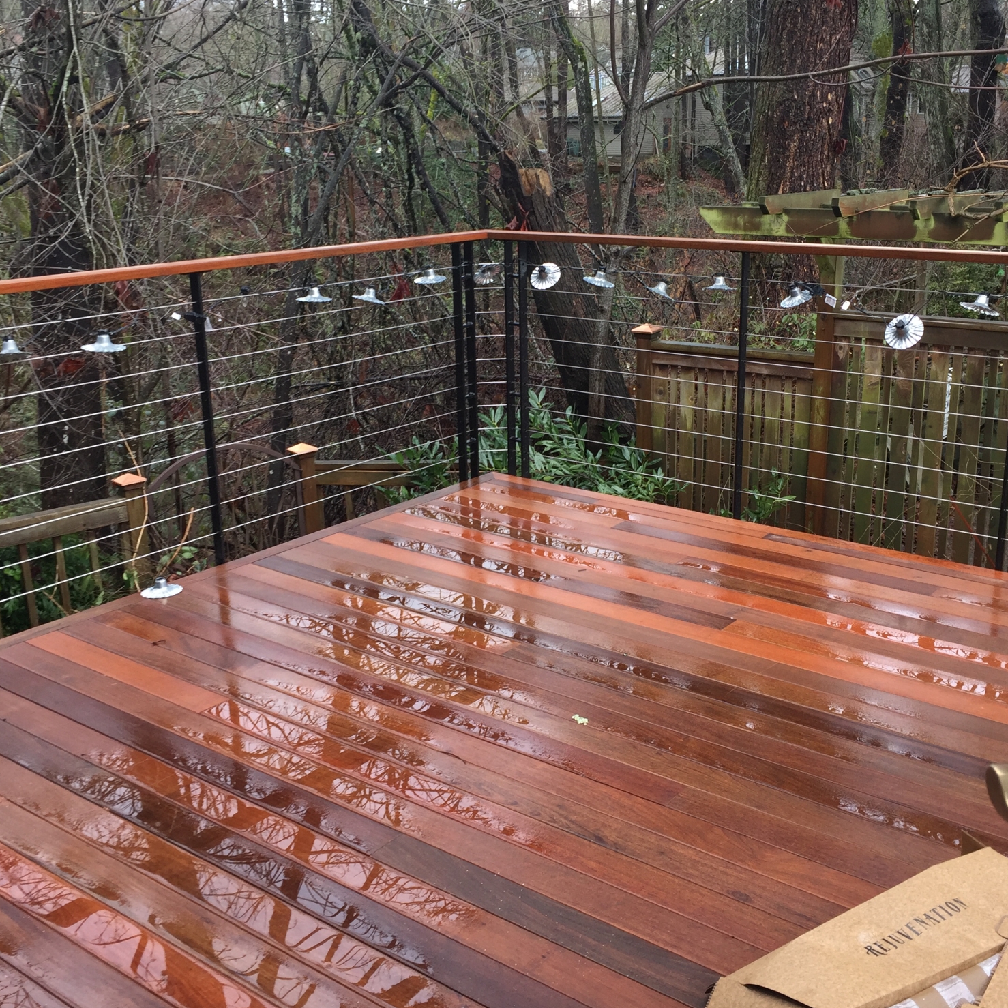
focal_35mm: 37
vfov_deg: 44.9
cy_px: 482
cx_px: 540
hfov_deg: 44.9
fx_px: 1219
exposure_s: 1/120
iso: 32
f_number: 2.2
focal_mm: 4.15
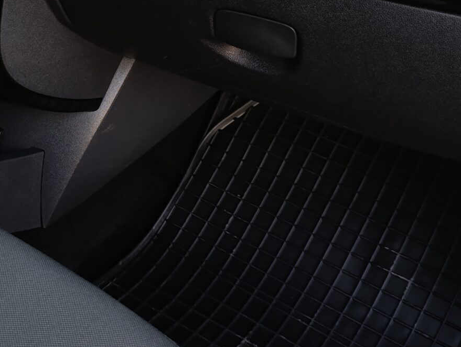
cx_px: 50
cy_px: 53
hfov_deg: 27.9
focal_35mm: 67
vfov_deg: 21.6
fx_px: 894
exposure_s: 1/100
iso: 500
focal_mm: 6.14
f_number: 1.6
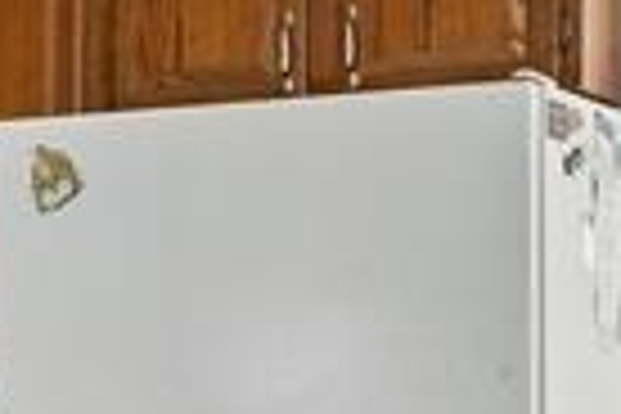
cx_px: -346
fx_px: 2053
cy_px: 346
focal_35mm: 119
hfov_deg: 15.7
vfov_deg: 11.5
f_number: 8
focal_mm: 16
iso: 250
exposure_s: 1/50
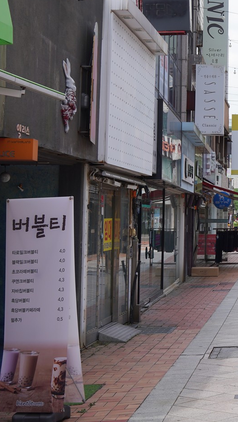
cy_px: 150
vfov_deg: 27.1
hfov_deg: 14.6
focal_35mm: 78
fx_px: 875
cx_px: 344
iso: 100
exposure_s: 1/125
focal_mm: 35
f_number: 10
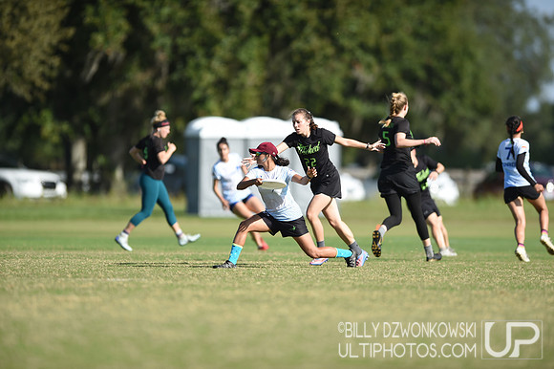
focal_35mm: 400
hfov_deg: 5.2
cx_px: 277
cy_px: 184
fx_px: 6152
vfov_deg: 3.4
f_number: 2.8
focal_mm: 400
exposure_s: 1/1600
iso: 100
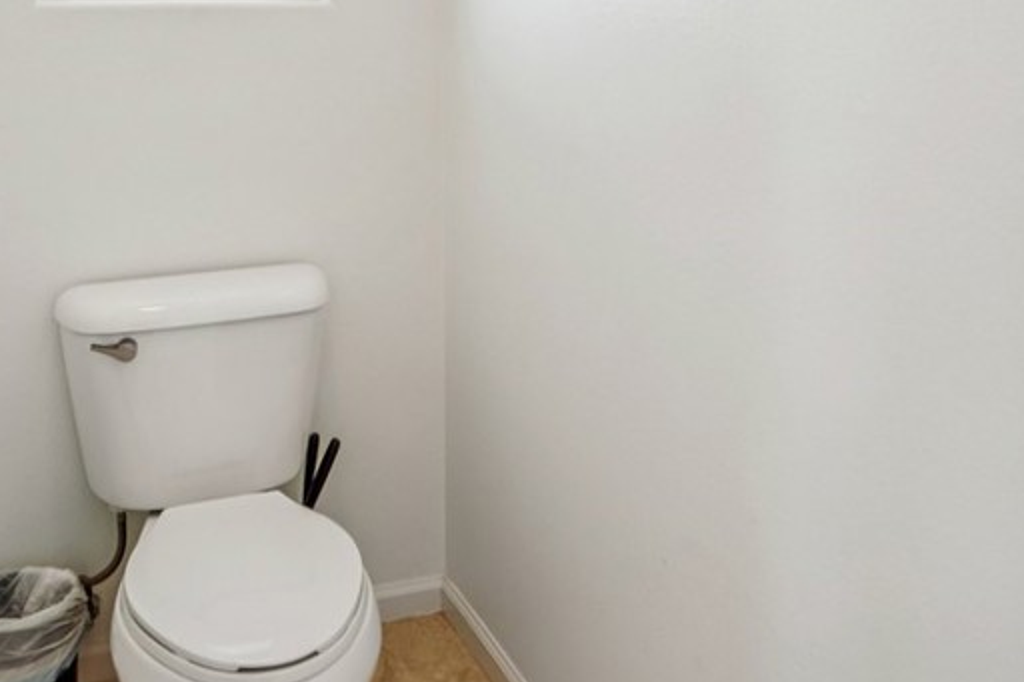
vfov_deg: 34.6
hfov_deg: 52.9
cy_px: 58
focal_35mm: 36
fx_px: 1024
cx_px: 426
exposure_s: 1/15
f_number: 8
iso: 400
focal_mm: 18
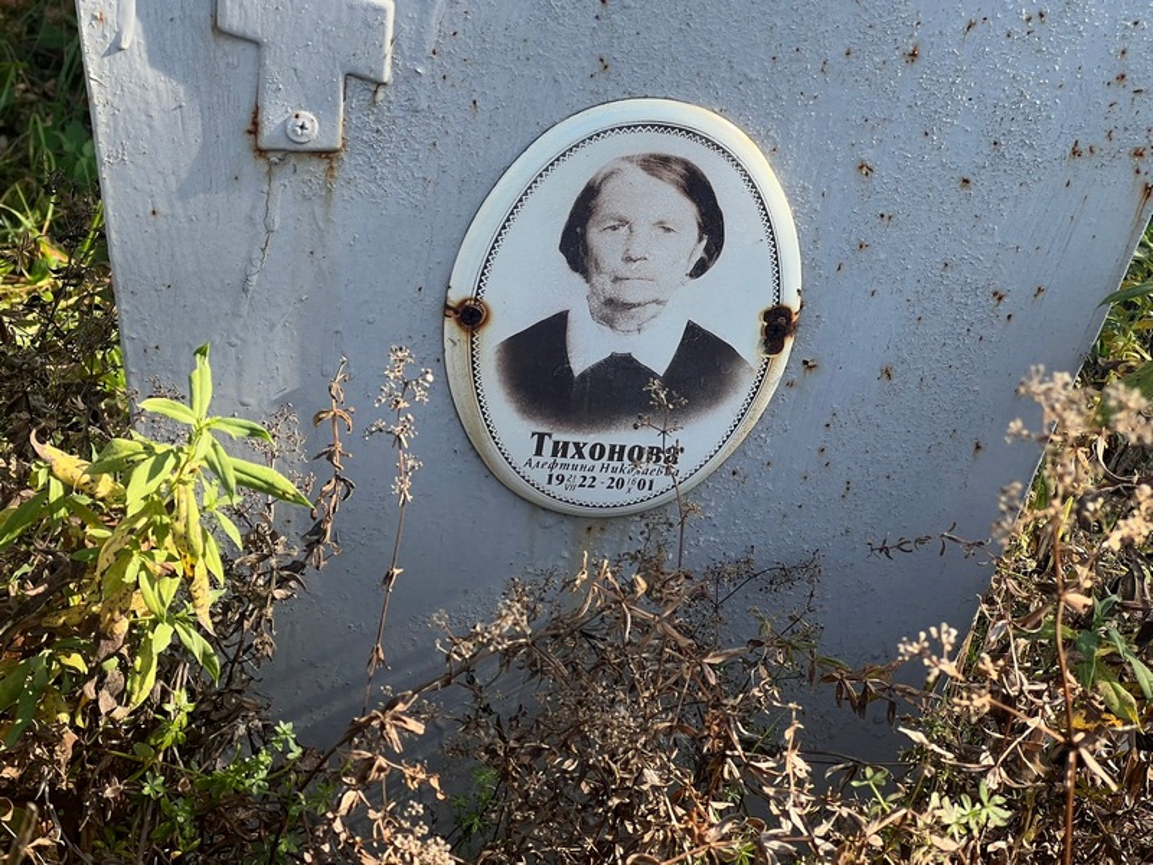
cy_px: 432
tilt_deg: -32.0
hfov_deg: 25.3
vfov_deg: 19.1
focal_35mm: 77
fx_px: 2565
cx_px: 576
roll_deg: -7.4
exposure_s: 1/153
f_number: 2.8
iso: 32
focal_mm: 9
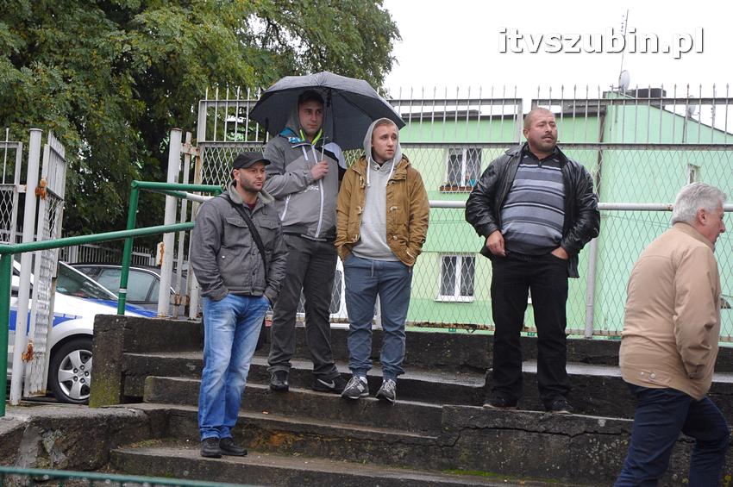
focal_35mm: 82
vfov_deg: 16.5
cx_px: 366
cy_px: 244
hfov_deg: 24.6
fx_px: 1678
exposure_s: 1/320
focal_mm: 55
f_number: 7.1
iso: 1600
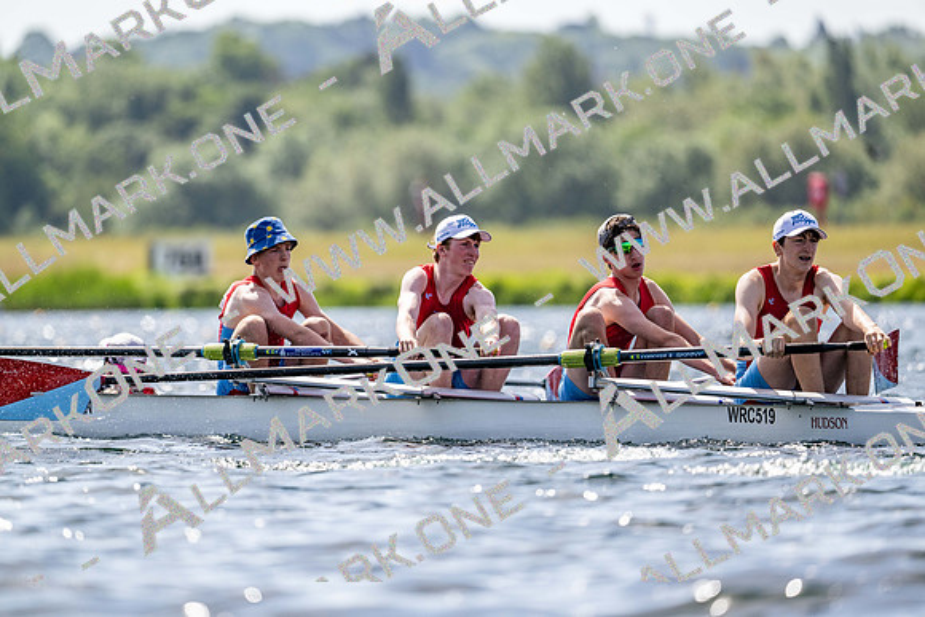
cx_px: 462
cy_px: 308
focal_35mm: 400
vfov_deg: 3.4
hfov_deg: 5.2
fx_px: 10280
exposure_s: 1/2500
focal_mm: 400
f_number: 4.5
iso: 250
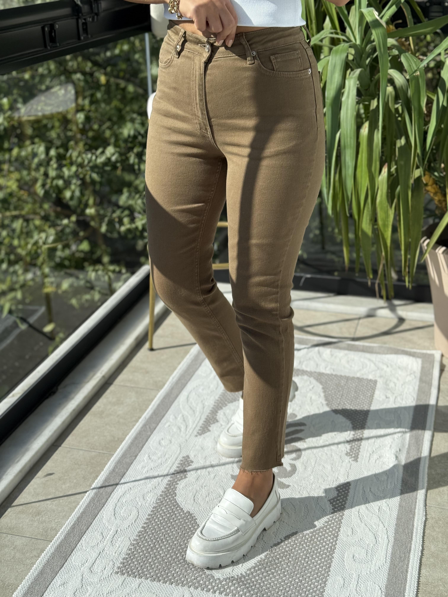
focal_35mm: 48
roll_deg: +0.7
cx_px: 224
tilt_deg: -38.5
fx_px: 828
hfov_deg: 30.3
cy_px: 298
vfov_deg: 39.7
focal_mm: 6.76
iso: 80
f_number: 1.78
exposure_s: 1/2088
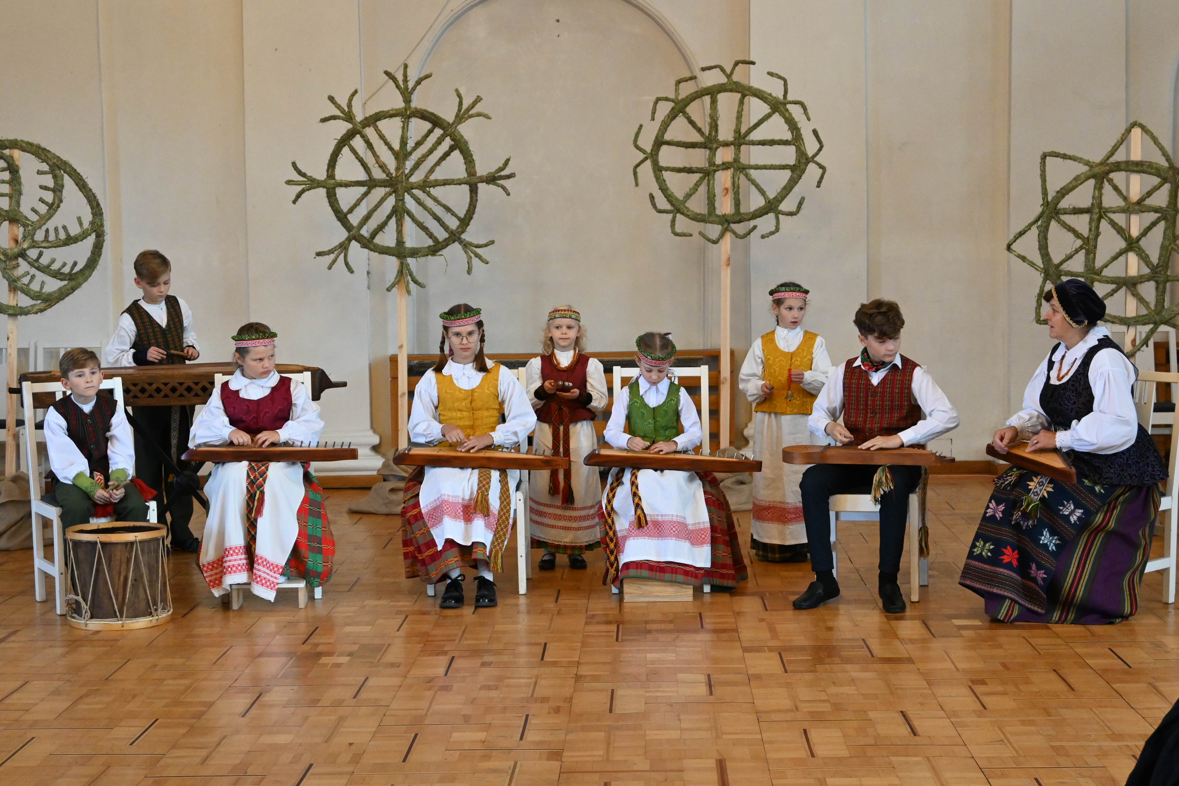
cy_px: 393
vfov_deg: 22.6
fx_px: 1965
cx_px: 590
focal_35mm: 60
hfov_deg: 33.4
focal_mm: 40
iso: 3200
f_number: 5.6
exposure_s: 1/125
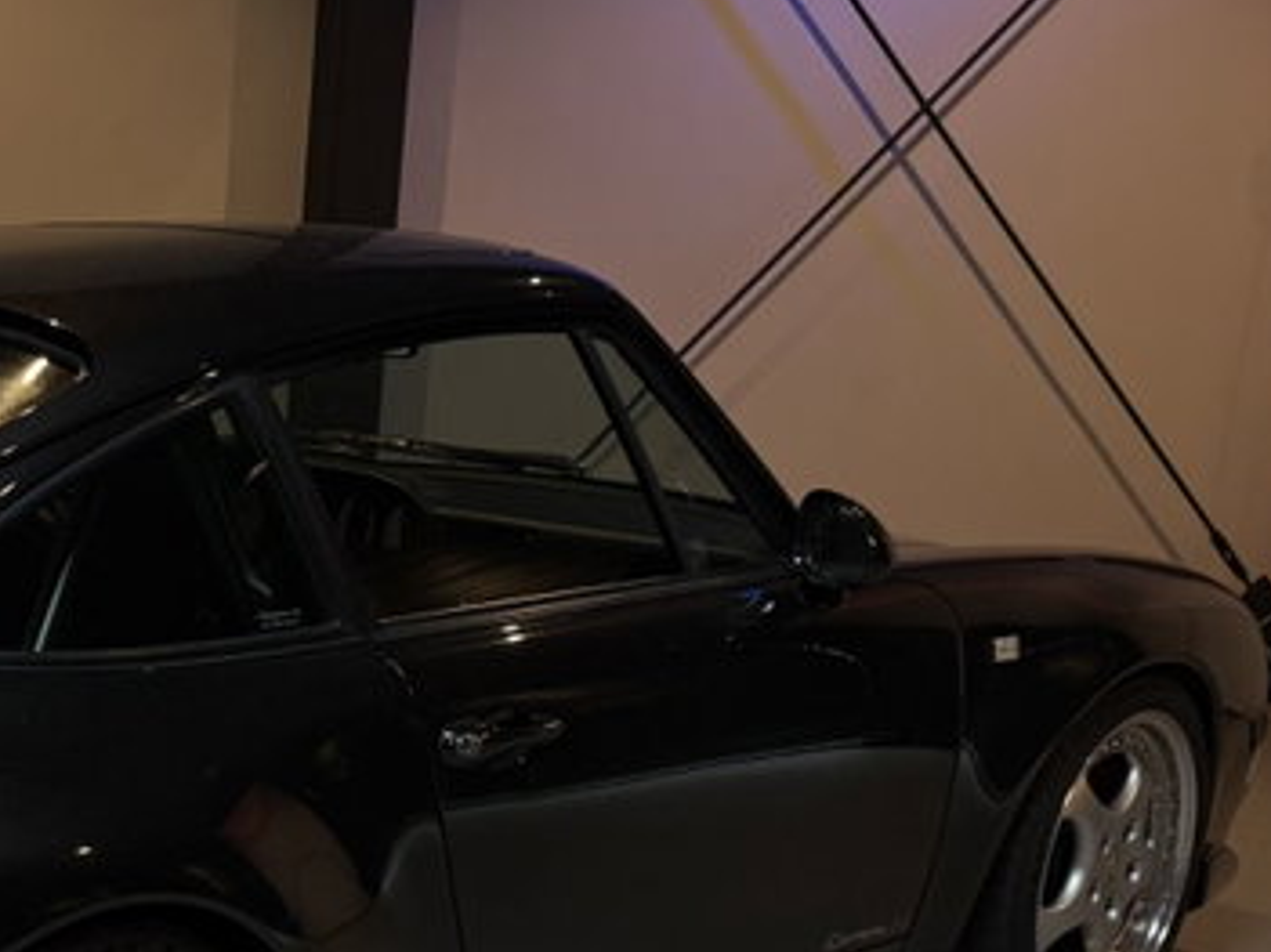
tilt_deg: -20.9
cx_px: -181
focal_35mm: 70
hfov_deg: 25.4
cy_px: 1216
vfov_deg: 19.5
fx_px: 2569
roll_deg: -0.6
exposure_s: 1/121
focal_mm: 6.76
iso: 100
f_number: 1.78
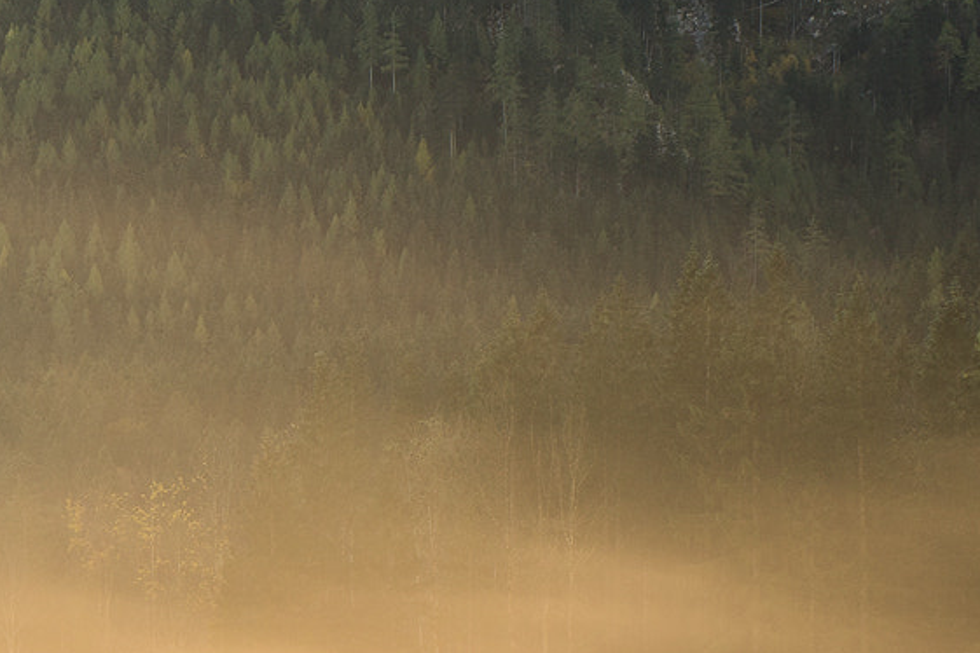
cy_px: 1037
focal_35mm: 171
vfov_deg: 7.8
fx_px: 4655
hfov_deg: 11.8
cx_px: -135
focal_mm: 50
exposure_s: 13
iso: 100
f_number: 8
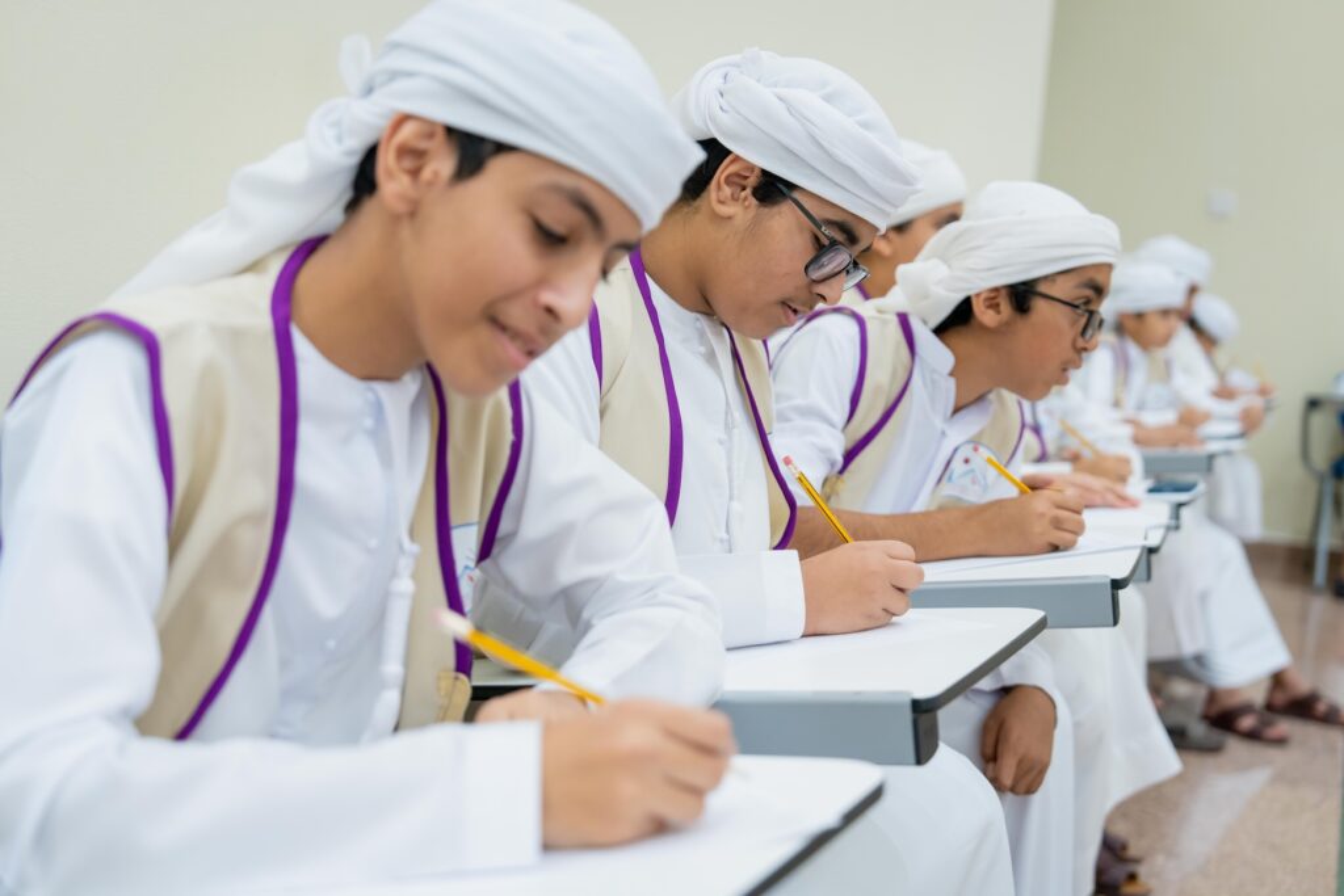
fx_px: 1792
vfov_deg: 28.1
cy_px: 448
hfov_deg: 41.1
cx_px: 672
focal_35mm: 48
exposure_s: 1/200
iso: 1000
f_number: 2.8
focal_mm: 48
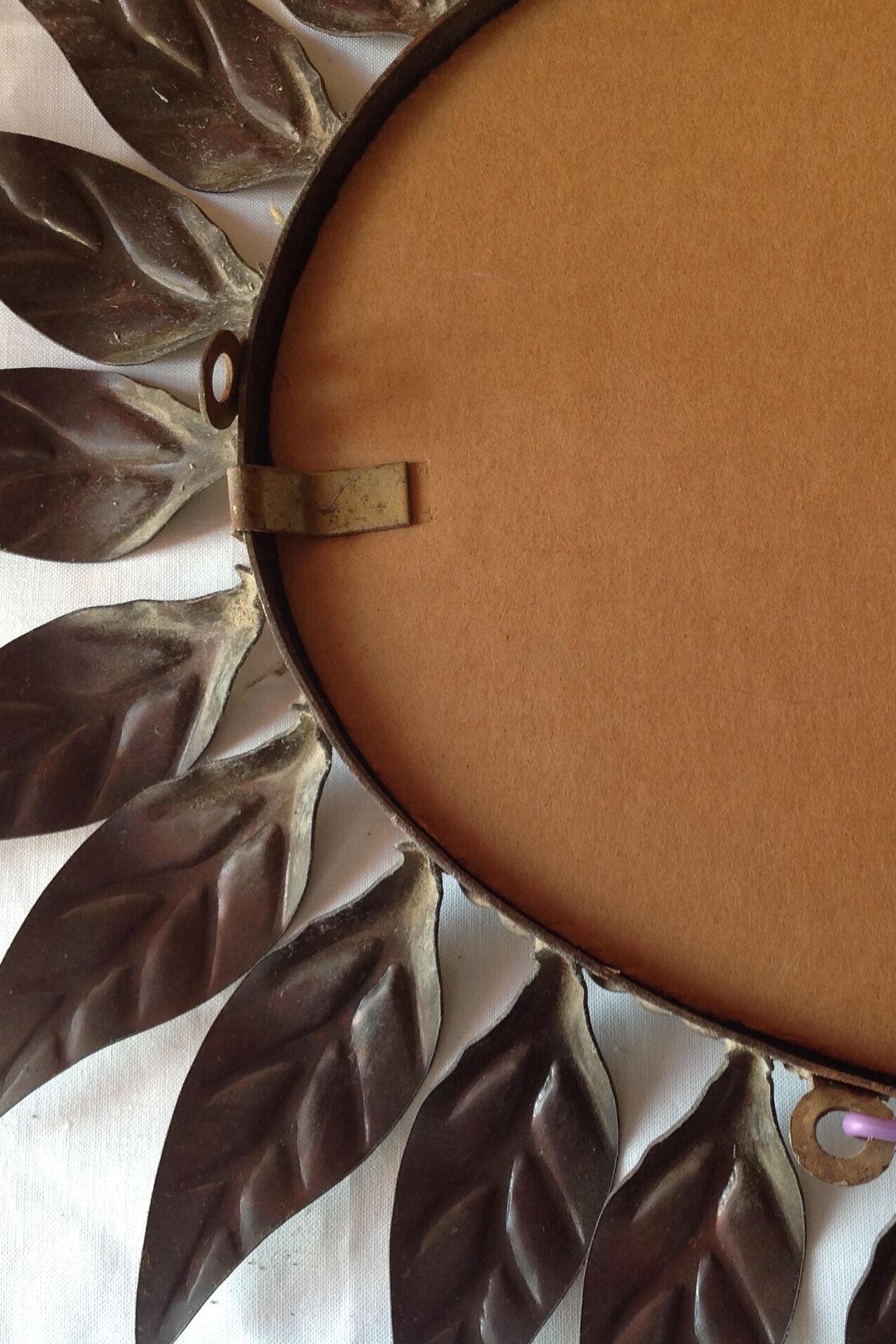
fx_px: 1829
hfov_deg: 27.2
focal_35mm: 49
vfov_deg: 40.3
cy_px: 669
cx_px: 661
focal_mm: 4.28
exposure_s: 1/40
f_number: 2.4
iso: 64
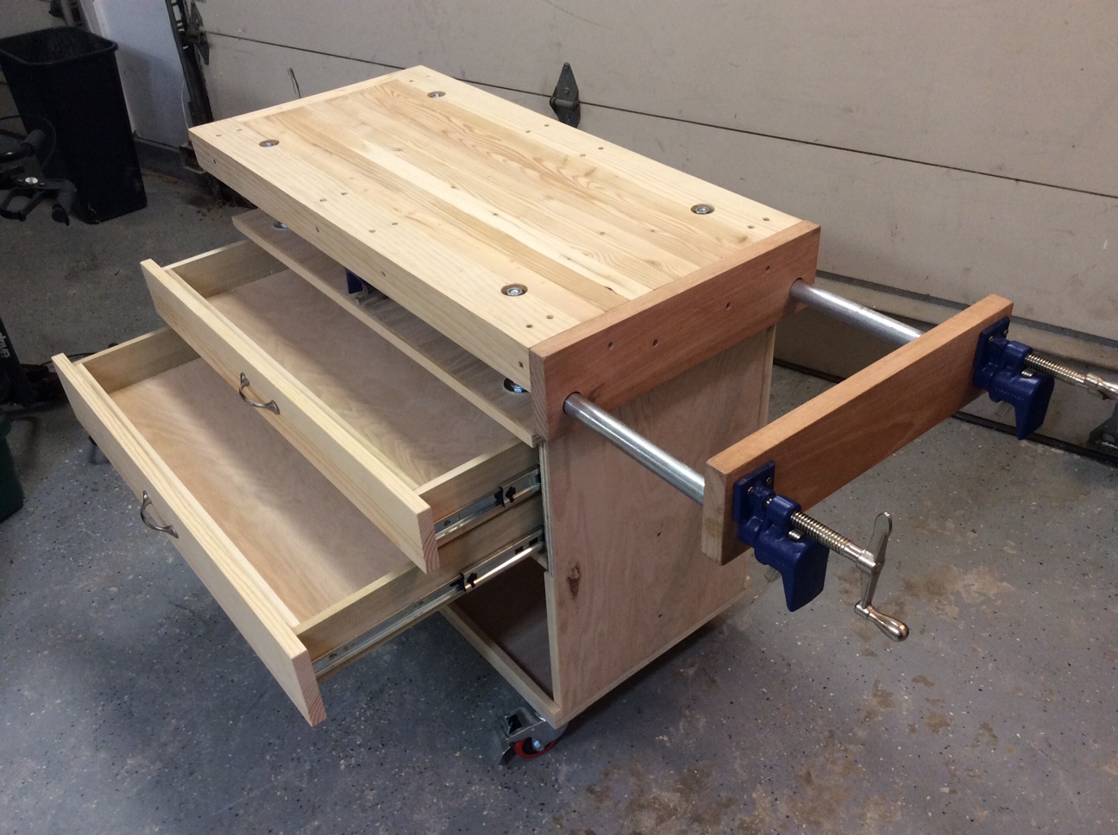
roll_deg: +2.9
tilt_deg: -35.5
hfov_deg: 56.9
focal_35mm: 32
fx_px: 1032
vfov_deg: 44.1
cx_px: 559
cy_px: 418
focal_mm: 3.3
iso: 80
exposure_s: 1/24
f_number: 2.4
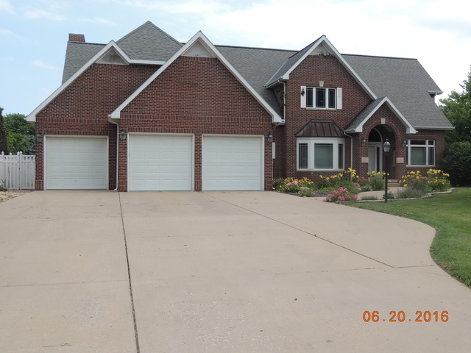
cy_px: 176
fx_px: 476
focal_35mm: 35
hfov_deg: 52.6
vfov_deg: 40.7
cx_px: 236
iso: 100
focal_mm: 6.2
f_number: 3.3
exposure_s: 1/640
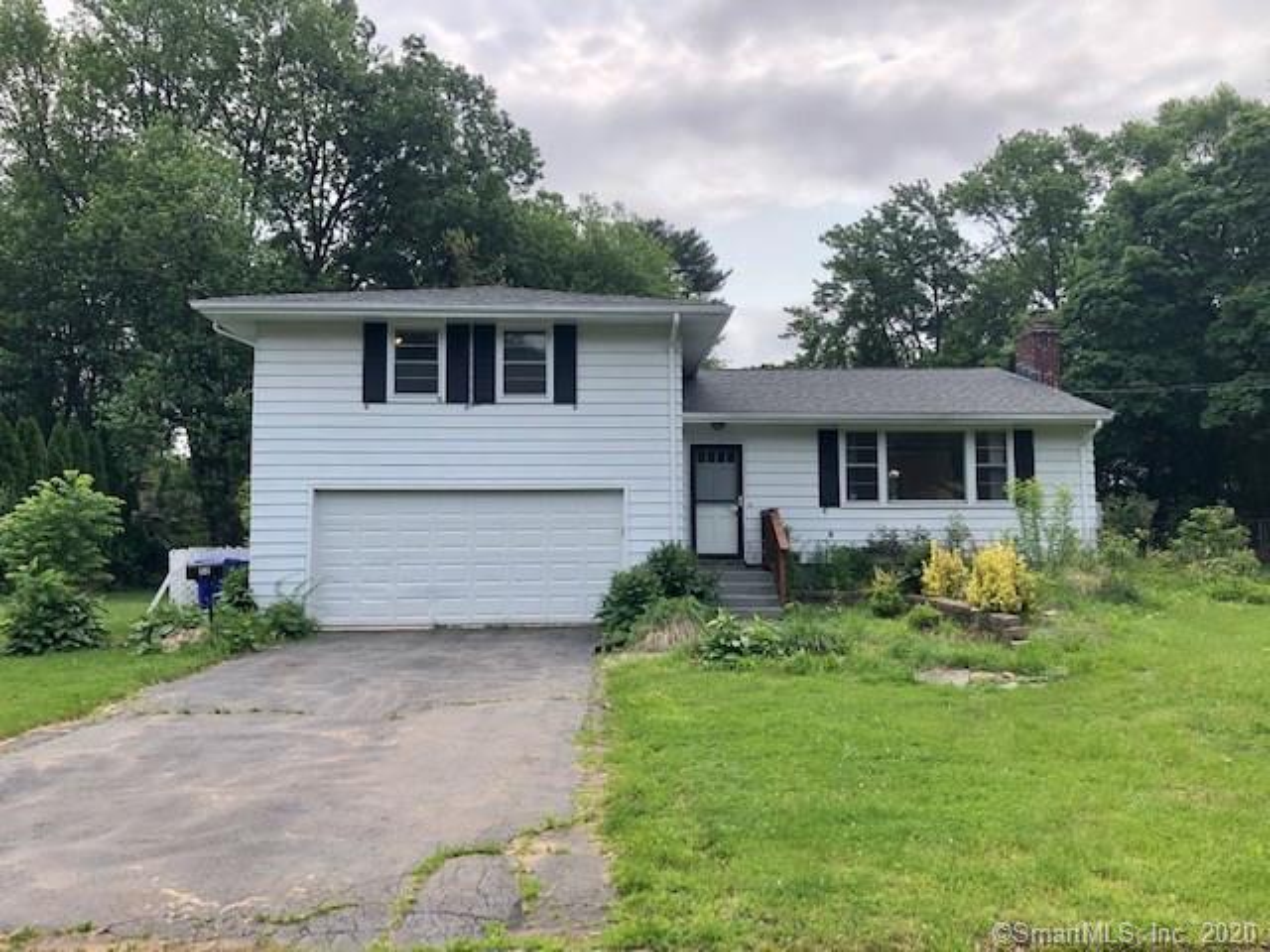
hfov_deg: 63.4
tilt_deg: +4.8
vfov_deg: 49.7
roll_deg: +0.1
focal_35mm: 28
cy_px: 476
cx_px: 635
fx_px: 1027
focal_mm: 3.99
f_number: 1.8
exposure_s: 1/1779
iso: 20
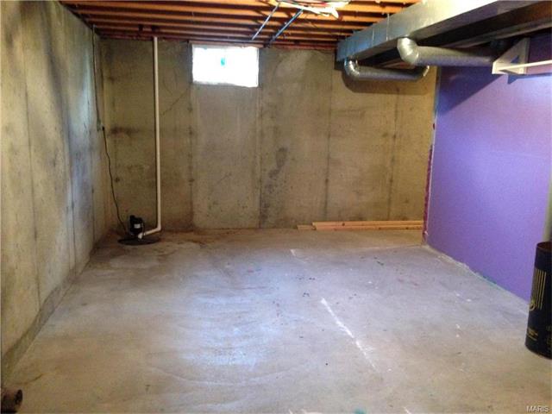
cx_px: 276
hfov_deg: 55.4
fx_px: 526
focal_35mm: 33
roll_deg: -1.0
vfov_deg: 42.9
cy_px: 207
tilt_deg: -10.6
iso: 640
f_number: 2.4
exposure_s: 1/15
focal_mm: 4.12
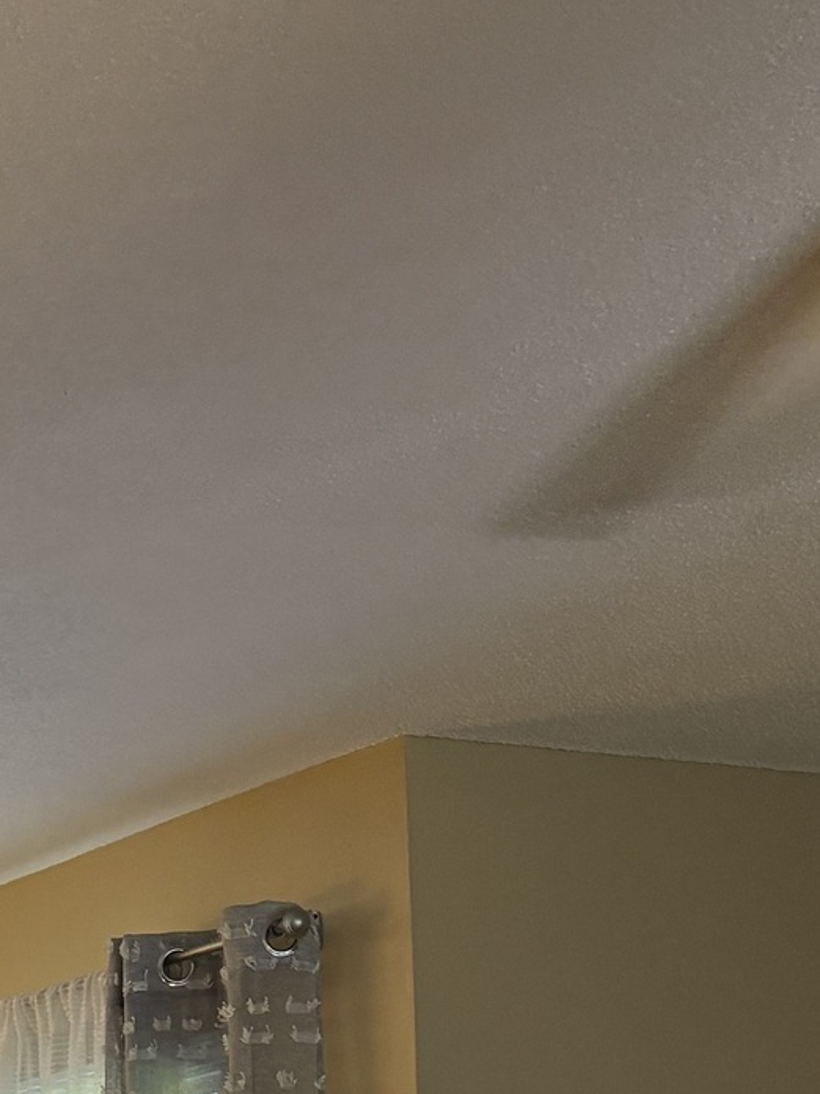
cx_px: -314
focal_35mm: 86
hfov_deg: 16.1
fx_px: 2719
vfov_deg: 19.9
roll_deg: +2.8
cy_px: 1604
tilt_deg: -2.3
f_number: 1.6
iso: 160
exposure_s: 1/60
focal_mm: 5.96
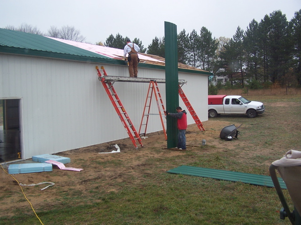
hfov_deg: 49.0
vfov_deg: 37.7
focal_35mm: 38
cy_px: 112
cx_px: 150
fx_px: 330
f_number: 2.8
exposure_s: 1/125
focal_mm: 6.3
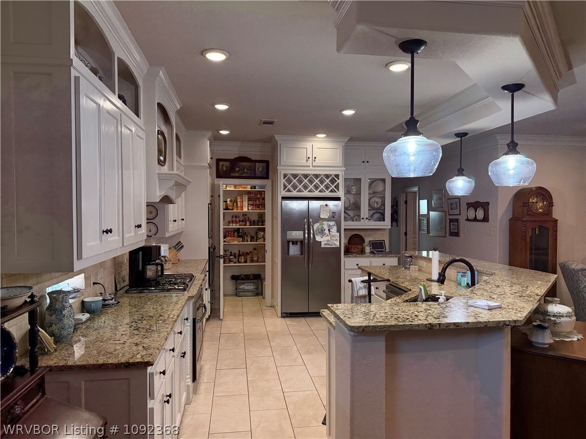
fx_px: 406
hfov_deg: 71.6
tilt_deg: -0.6
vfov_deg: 56.8
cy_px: 220
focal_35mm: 24
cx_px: 293
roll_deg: +0.2
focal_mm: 6.76
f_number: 1.78
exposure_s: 1/60
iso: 250
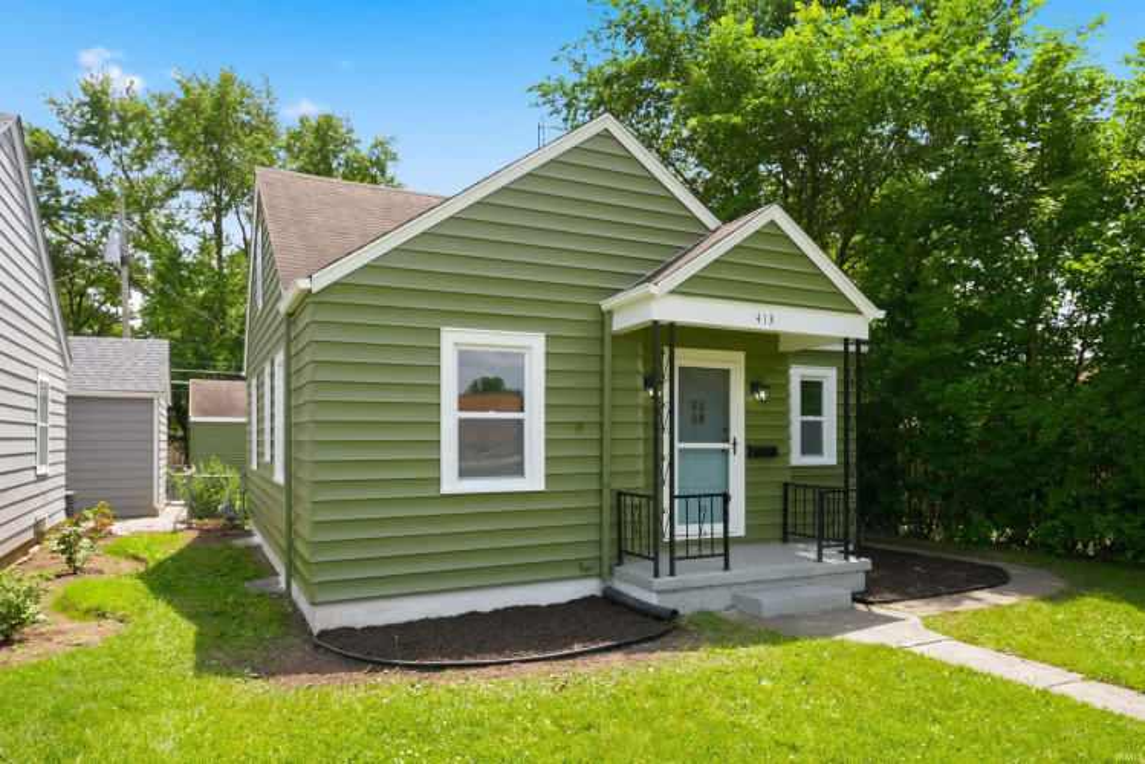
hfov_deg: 73.7
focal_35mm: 24
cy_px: 382
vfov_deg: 53.2
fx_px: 764
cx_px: 572
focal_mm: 24
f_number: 9
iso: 640
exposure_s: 1/500
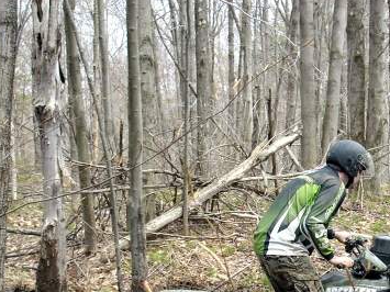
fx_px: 935
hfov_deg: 23.4
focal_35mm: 83
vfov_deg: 17.5
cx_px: 287
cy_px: 258
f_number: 3.1
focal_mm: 7.6
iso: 124
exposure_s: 1/250
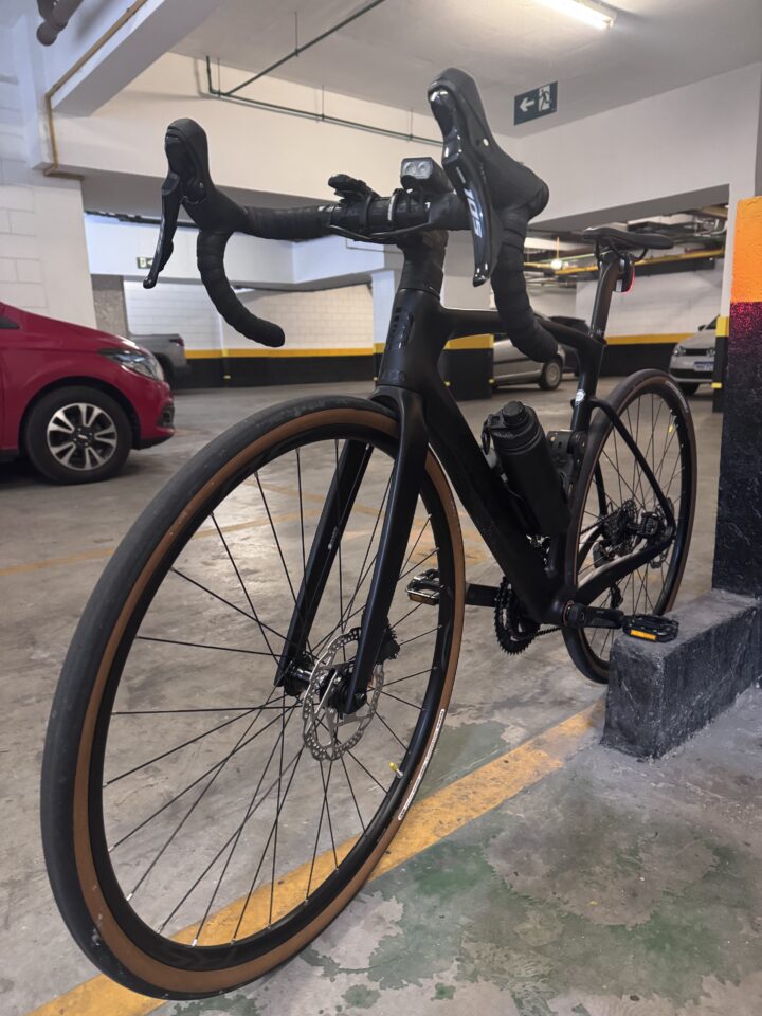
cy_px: 508
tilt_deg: -12.4
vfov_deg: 71.6
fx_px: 704
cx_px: 381
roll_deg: +1.3
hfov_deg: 56.8
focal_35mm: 24
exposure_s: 1/40
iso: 800
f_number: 1.78
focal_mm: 6.76
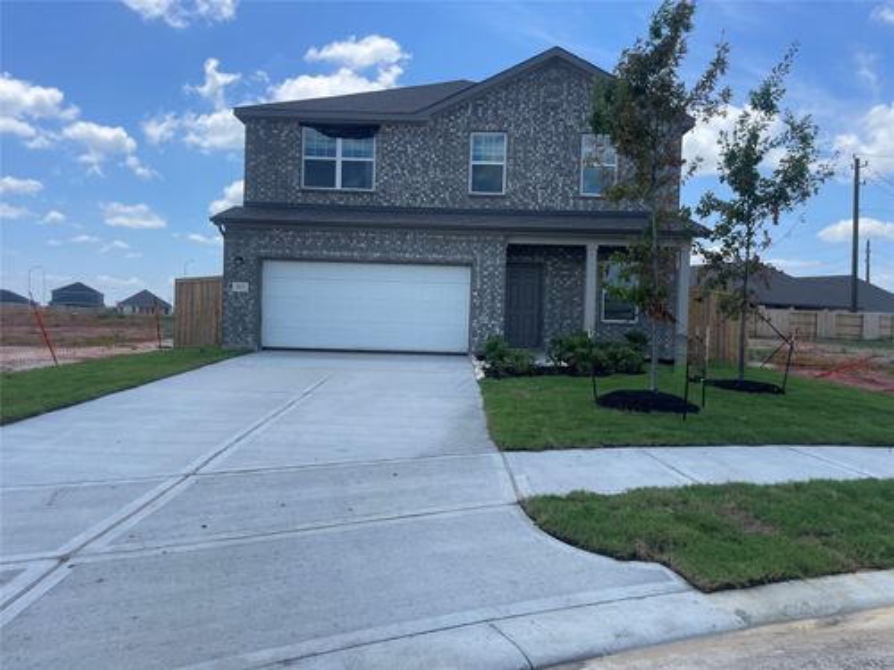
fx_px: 671
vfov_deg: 53.1
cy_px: 335
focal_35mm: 26
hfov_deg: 67.3
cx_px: 447
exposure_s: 1/3401
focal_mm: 4.2
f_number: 1.6
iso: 32
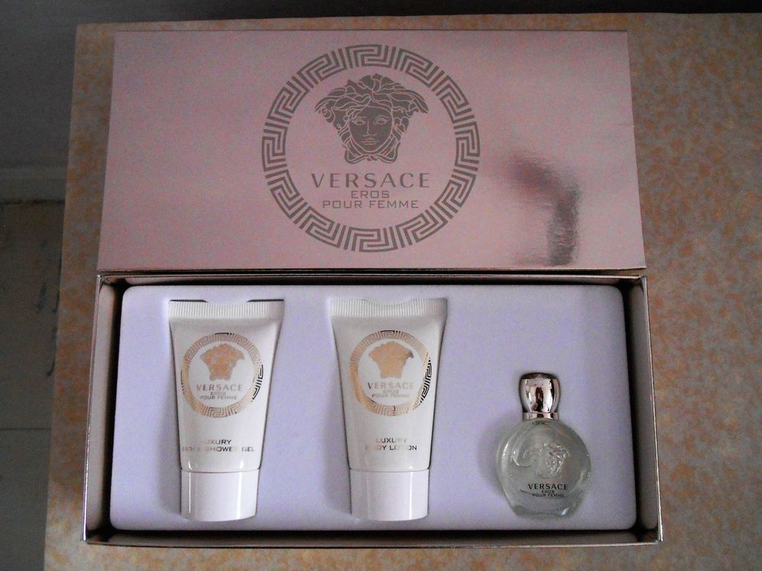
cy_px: 286
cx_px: 381
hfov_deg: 67.3
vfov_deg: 53.1
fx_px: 572
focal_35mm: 26
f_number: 3.4
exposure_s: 1/15
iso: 400
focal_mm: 4.7
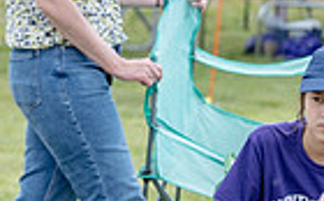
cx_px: -225
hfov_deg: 2.6
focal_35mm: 807
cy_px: 55
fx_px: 7114
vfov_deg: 1.6
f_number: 4
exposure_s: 1/640
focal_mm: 126
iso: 400
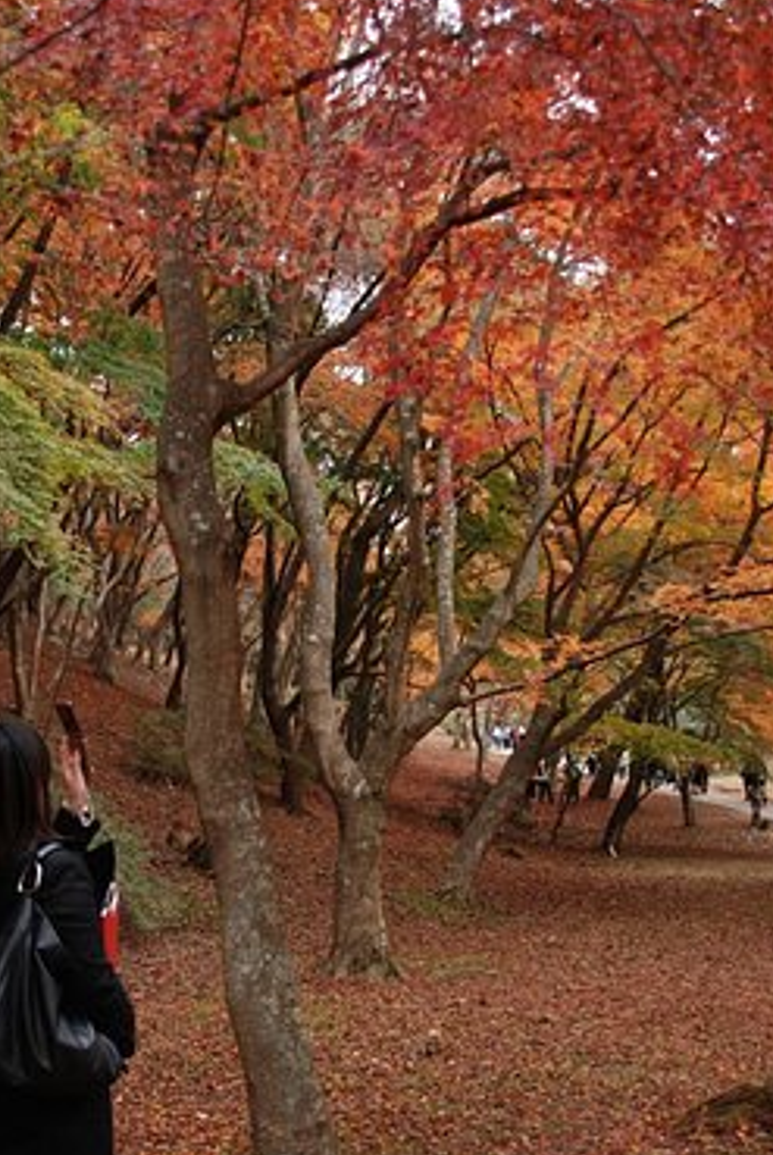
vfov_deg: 39.2
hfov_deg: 26.9
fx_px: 1606
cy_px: 751
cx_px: 274
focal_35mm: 50
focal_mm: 24
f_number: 4
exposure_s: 1/30
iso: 100
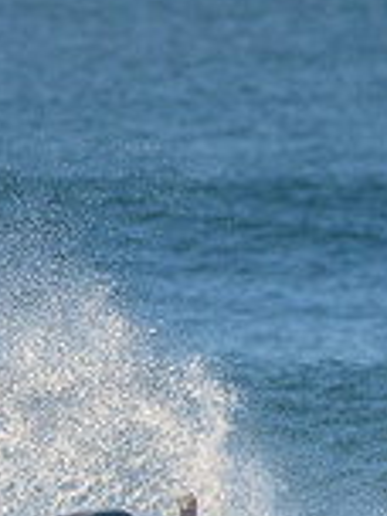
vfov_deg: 1.1
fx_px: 27428
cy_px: 603
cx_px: 115
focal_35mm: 1840
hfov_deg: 0.8
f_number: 5.6
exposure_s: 1/2000
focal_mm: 500
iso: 800
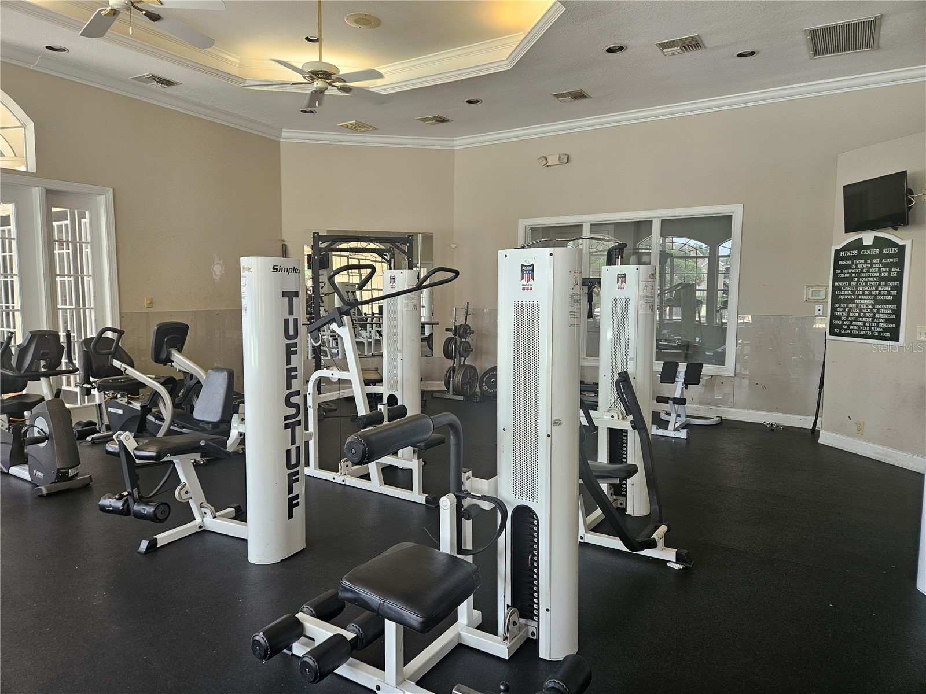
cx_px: 463
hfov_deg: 73.9
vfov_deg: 58.9
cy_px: 347
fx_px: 615
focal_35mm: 23
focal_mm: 5.4
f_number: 1.8
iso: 125
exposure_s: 1/120
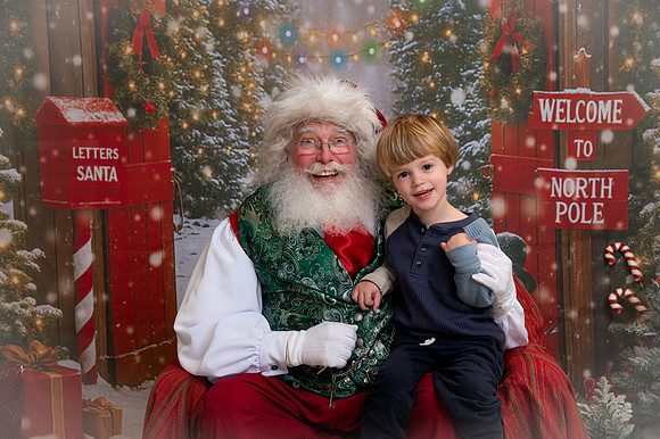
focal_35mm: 58
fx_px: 1063
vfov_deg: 23.4
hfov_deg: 34.5
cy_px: 220
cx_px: 330
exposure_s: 1/200
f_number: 5
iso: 1000
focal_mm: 58
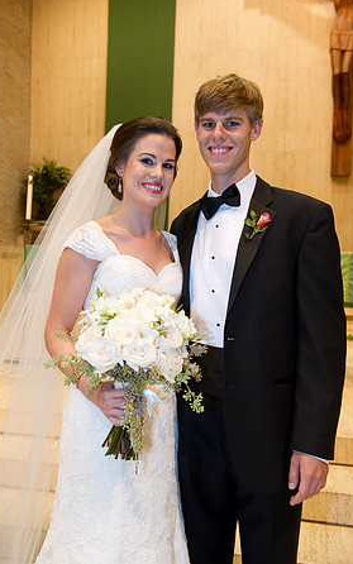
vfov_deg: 50.4
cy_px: 281
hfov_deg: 32.8
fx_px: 600
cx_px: 171
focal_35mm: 39
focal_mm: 38
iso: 1600
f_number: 5
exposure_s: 1/60
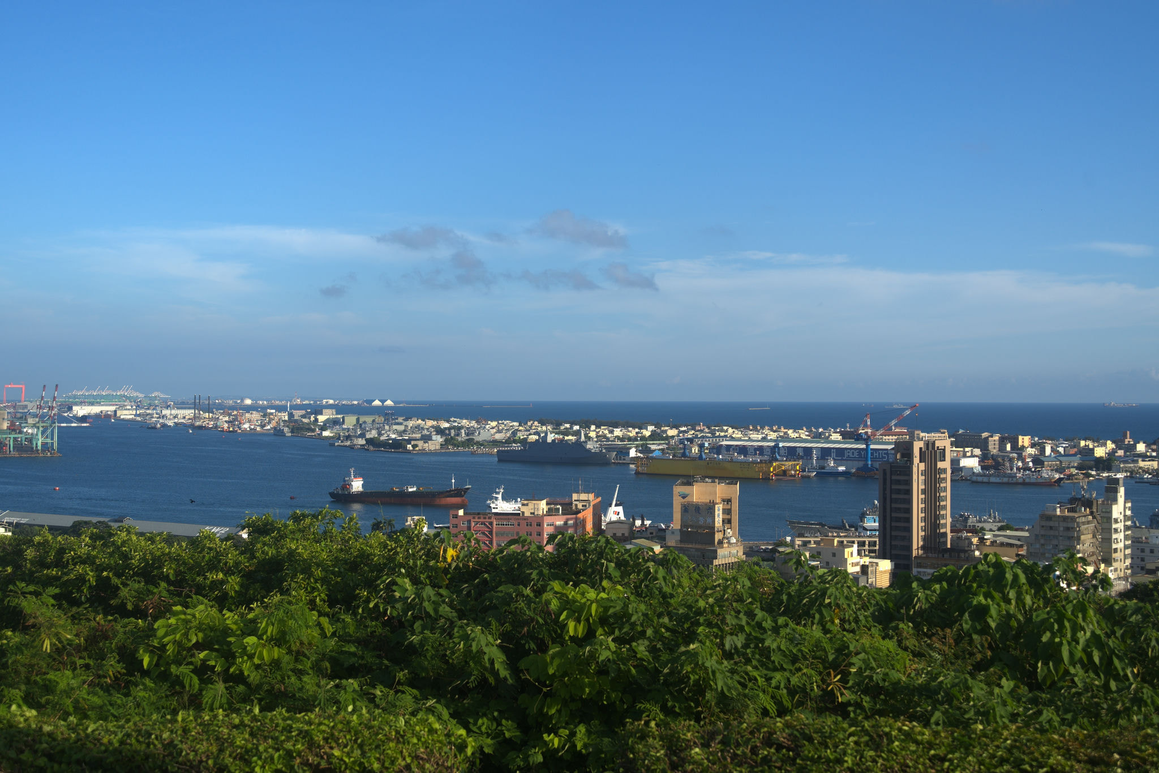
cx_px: 580
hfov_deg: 41.1
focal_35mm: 48
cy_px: 386
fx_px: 1545
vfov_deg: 28.1
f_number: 5.6
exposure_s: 1/640
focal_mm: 48
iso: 100
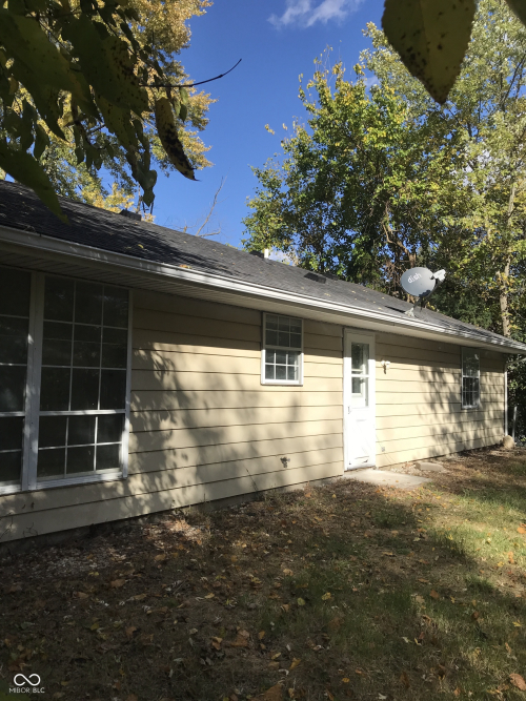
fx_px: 567
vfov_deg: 63.5
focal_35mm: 28
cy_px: 350
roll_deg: -0.9
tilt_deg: +4.8
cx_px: 263
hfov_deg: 49.7
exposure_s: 1/1953
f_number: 1.8
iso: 20
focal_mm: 3.99
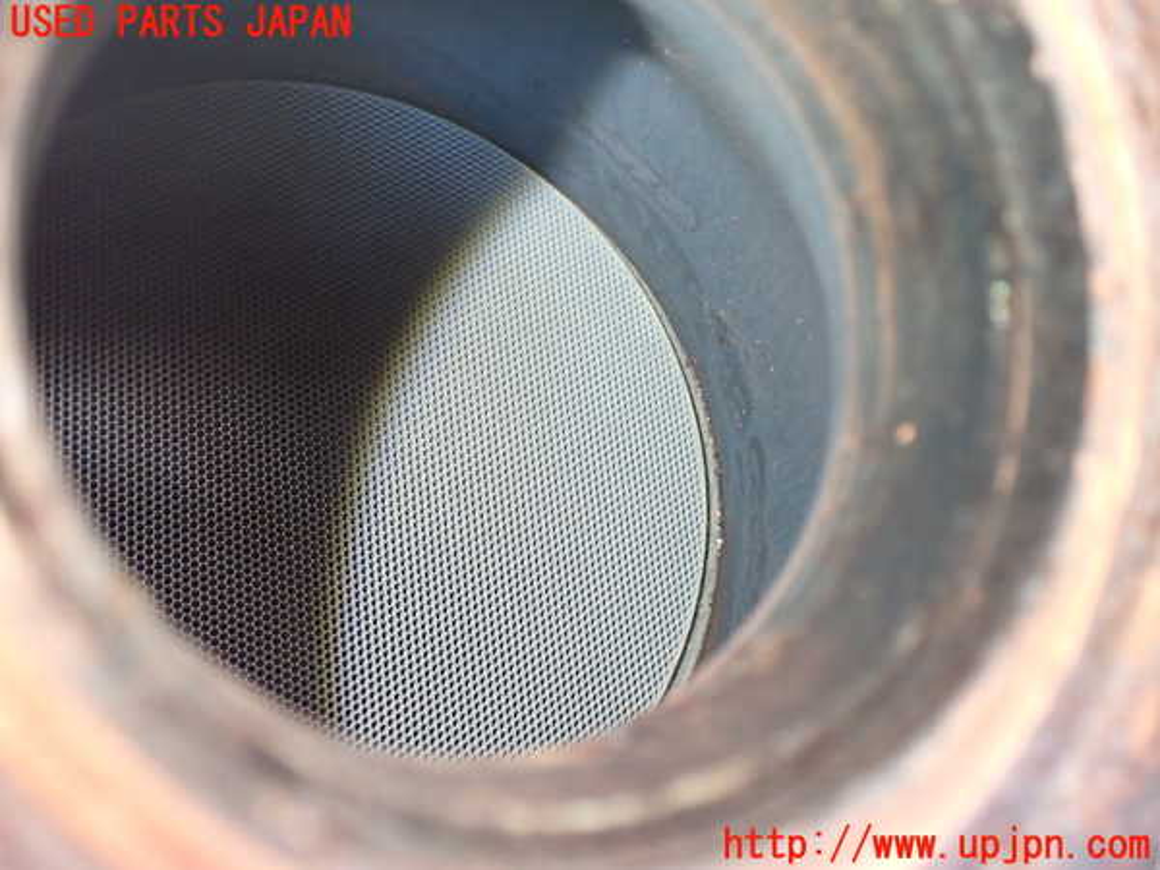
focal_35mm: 30
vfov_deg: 46.8
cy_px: 435
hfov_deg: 60.0
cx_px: 580
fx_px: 1005
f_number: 2.3
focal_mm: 5.4
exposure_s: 1/80
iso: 800
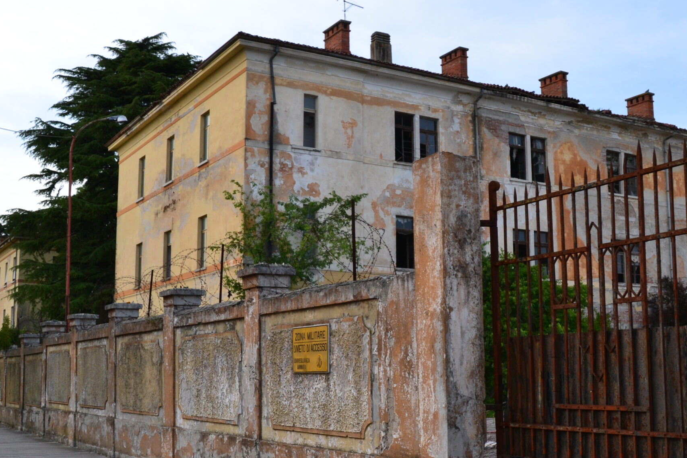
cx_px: 345
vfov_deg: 29.8
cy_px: 254
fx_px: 859
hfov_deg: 43.6
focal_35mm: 45
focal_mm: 20
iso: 400
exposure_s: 1/200
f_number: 10
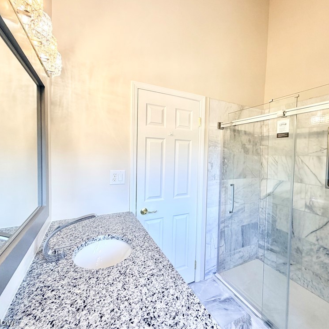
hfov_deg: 83.1
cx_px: 194
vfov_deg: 83.9
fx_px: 183
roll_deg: -1.4
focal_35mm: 17
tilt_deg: -0.5
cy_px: 160
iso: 160
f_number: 2.2
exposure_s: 1/120
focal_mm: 2.22
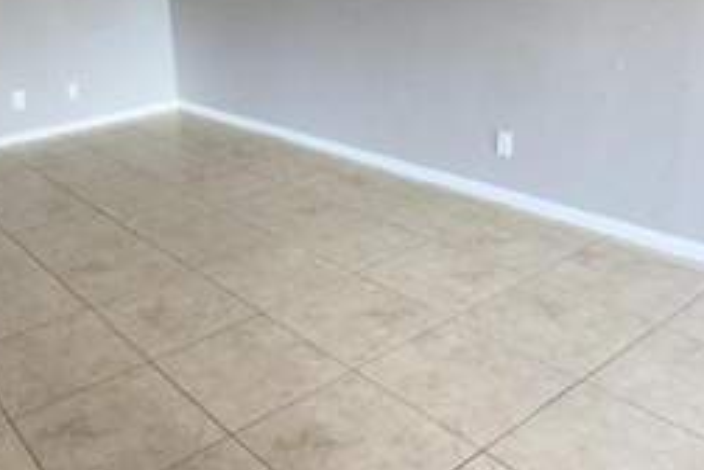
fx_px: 723
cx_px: 226
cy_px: 137
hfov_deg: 50.8
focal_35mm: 37
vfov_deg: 35.4
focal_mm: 2.22
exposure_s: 1/121
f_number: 2.2
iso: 80
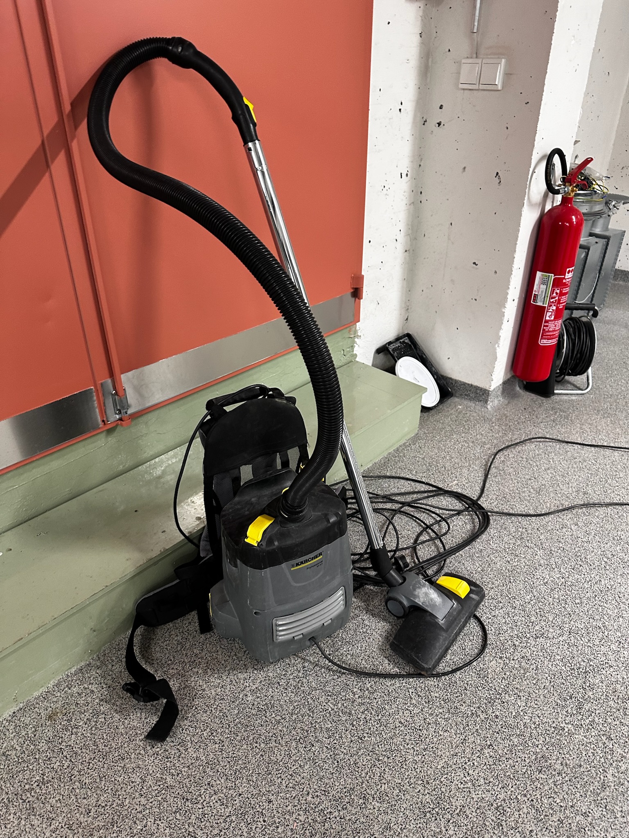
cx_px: 314
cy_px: 419
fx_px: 581
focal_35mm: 24
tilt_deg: -30.1
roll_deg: -0.1
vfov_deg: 71.6
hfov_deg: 56.8
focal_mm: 6.86
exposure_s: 1/50
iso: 250
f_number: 1.78
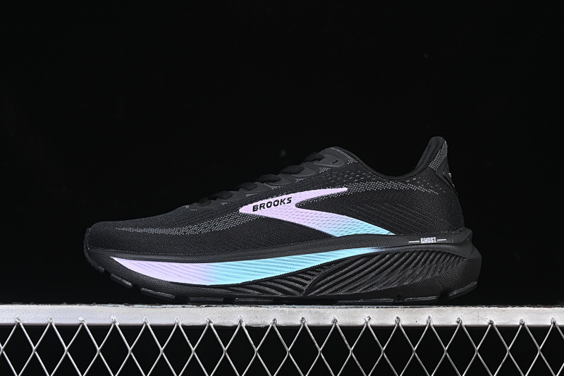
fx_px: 1175
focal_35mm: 75
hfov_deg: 27.0
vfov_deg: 18.2
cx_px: 282
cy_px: 188
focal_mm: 50
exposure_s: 1/60
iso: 160
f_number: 6.3
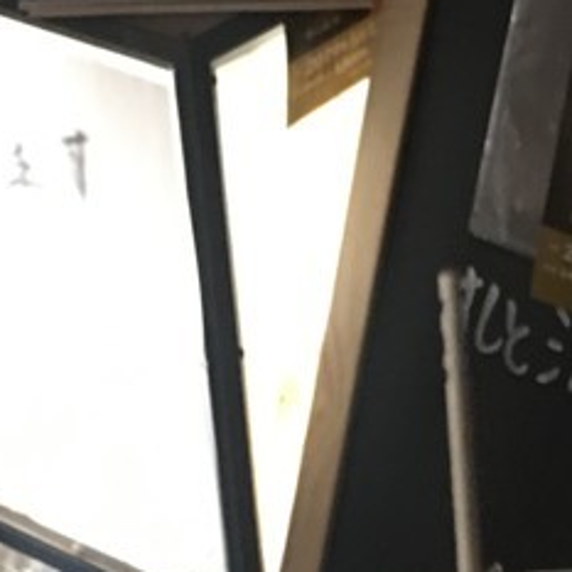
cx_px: 474
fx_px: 2468
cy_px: 685
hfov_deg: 13.1
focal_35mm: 132
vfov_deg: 12.9
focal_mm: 4.15
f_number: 2.2
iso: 50
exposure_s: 1/4
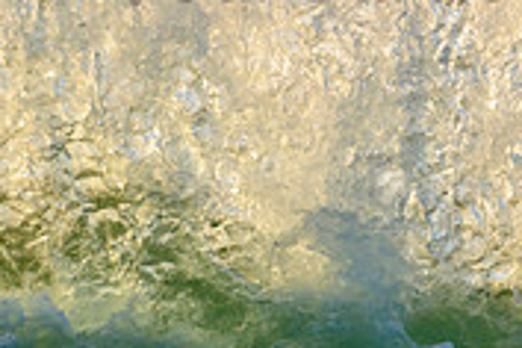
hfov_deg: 0.8
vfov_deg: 0.6
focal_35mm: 2458
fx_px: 35638
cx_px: 422
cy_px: -66
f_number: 5.6
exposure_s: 1/1250
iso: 250
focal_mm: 500
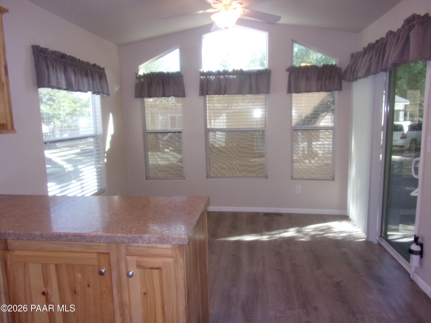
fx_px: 299
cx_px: 216
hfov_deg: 71.6
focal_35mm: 24
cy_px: 162
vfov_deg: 56.8
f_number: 3.3
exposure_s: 1/34
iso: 129
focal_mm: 4.3
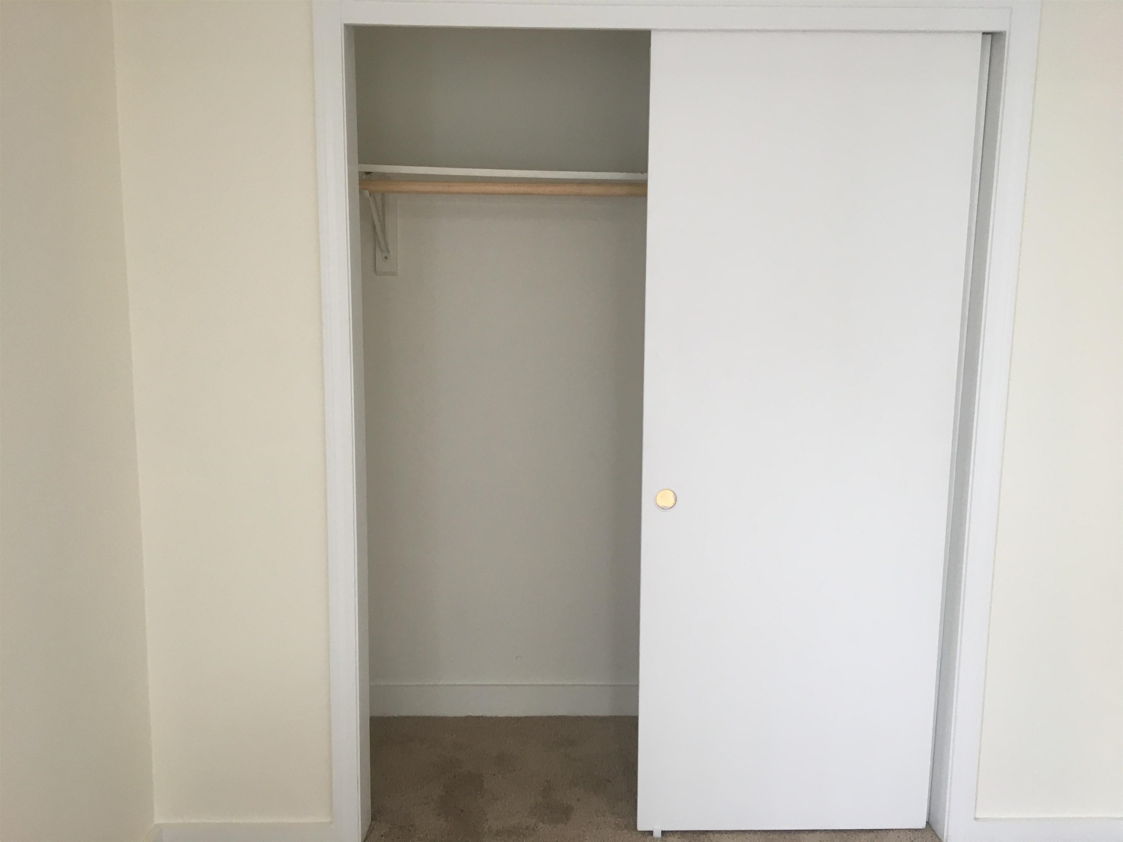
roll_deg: -1.0
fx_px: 941
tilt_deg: -9.0
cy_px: 421
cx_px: 562
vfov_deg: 48.2
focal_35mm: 29
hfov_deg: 61.7
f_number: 2.2
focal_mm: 4.15
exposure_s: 1/30
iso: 64
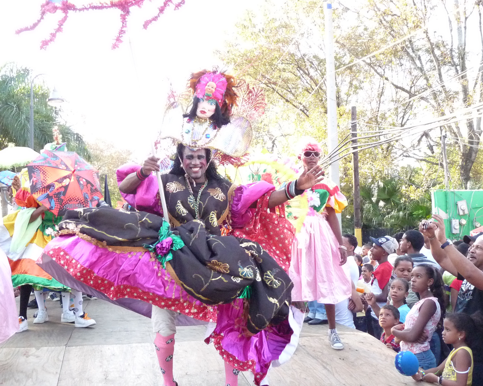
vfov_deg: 32.1
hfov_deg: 39.5
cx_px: 228
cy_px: 193
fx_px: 672
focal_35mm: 47
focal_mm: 5.8
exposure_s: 1/200
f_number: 3
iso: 400
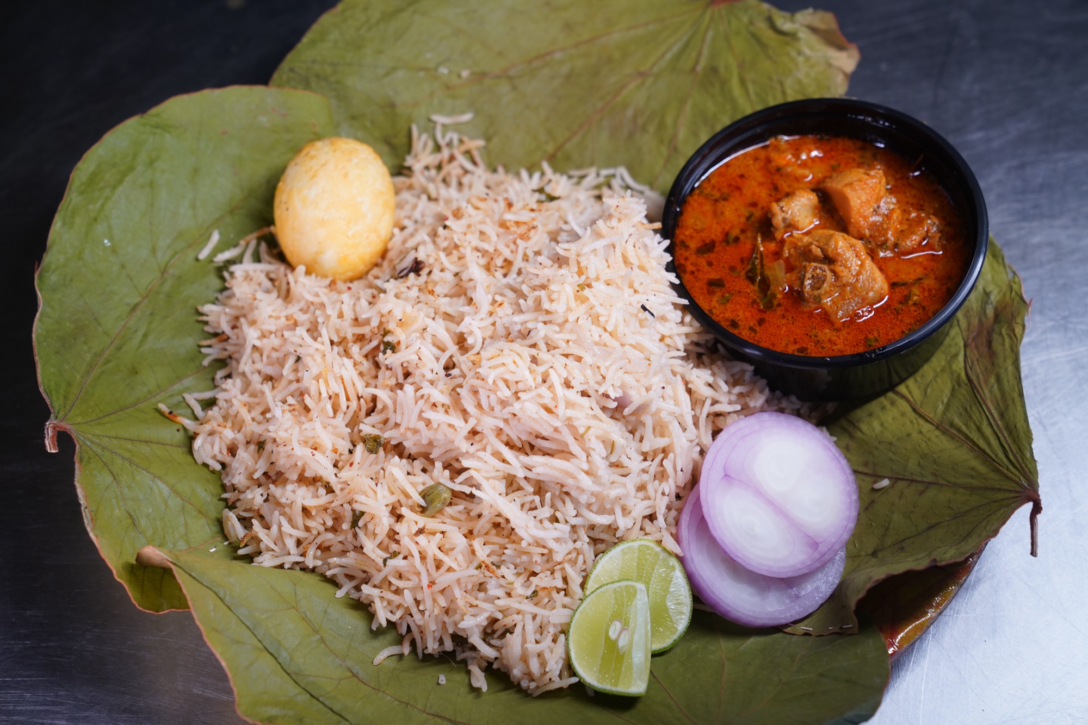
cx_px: 544
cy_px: 362
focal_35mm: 59
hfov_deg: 33.9
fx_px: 1783
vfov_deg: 23.0
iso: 640
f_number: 5.6
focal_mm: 59
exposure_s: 1/200
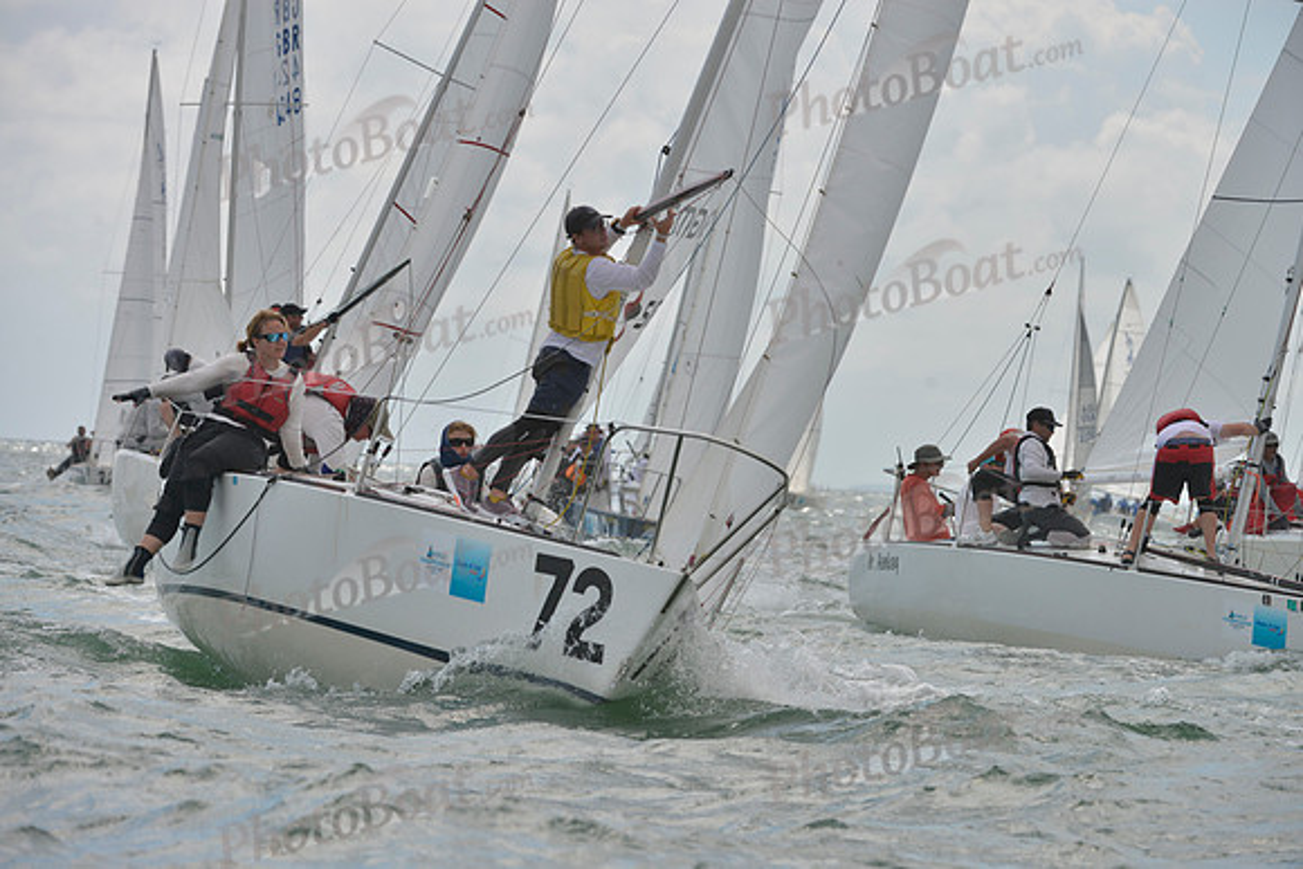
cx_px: 652
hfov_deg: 8.6
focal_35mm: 240
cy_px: 434
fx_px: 8688
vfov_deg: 5.7
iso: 280
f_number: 10
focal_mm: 240
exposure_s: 1/1000
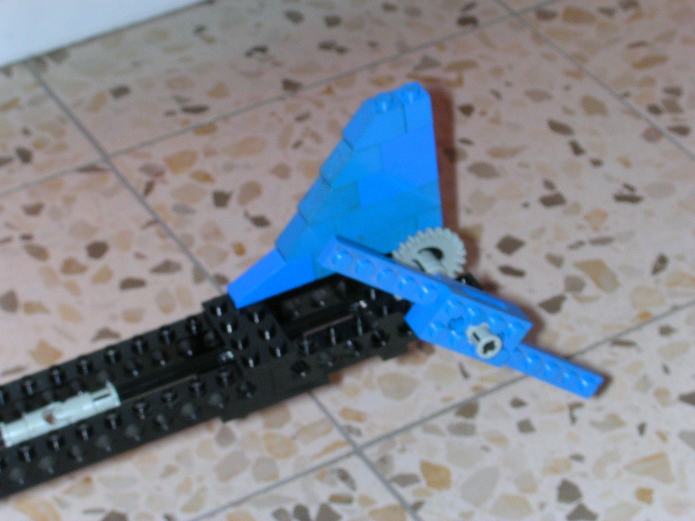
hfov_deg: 17.7
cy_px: 260
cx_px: 348
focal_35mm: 111
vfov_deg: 13.3
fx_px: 2229
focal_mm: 16.8
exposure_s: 1/60
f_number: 8
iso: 195
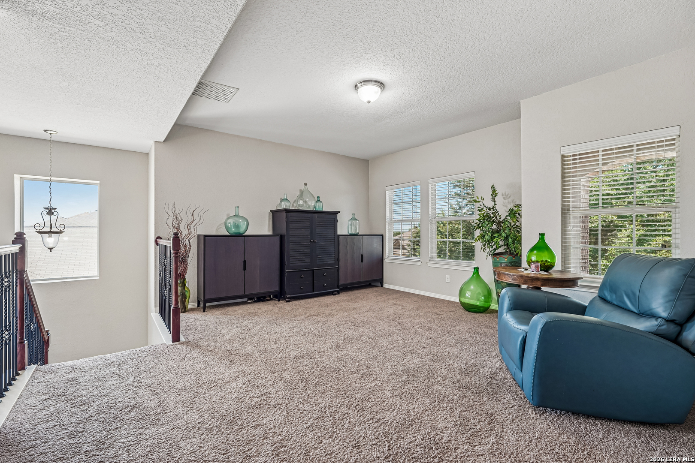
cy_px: 232
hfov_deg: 96.7
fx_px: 309
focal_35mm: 16
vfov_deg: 73.7
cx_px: 348
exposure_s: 1/8
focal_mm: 16
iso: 400
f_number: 8
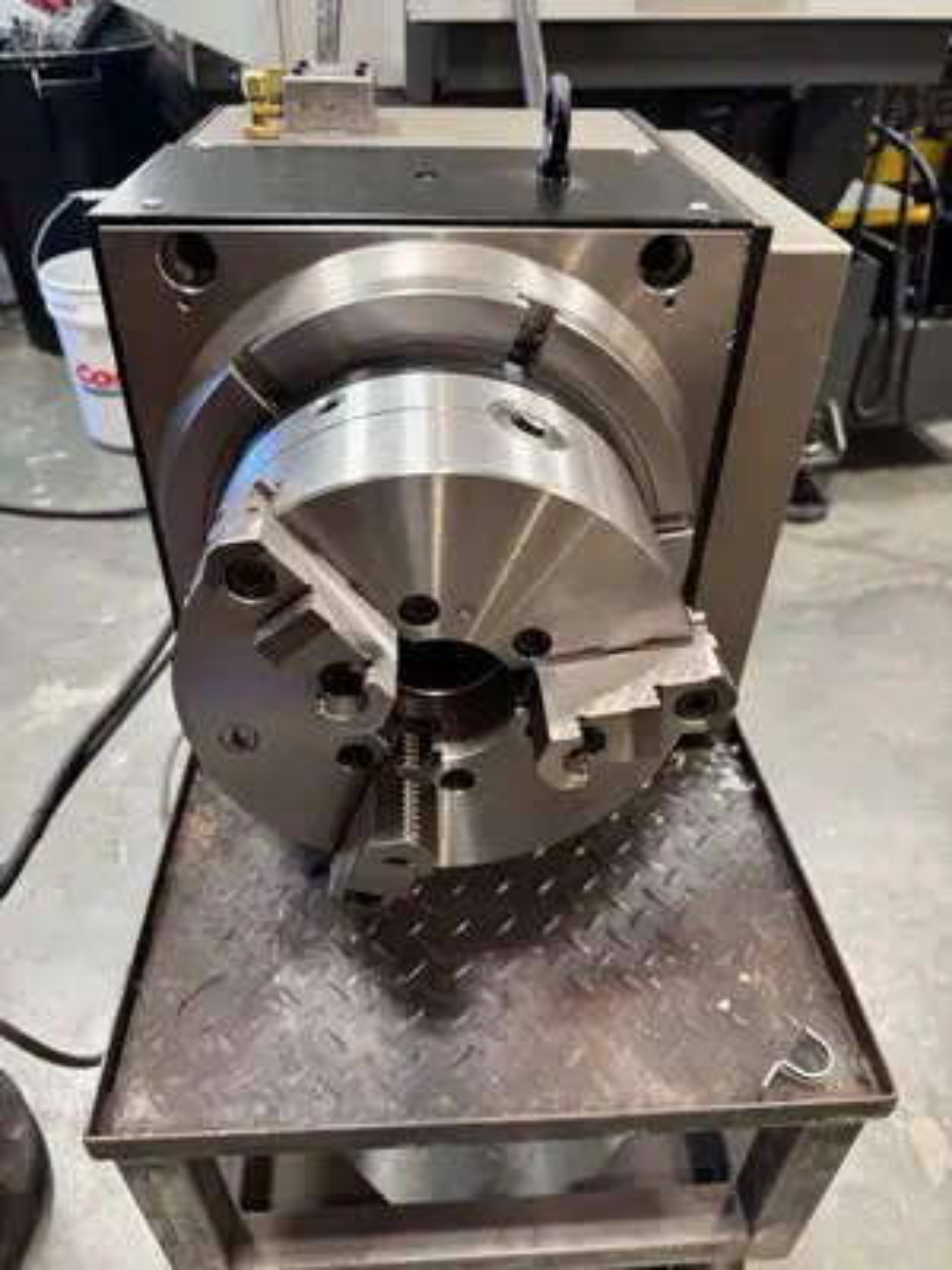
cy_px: 635
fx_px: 880
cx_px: 476
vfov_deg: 71.6
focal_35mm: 24
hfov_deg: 56.8
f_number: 1.8
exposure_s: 1/60
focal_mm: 6.8
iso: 320
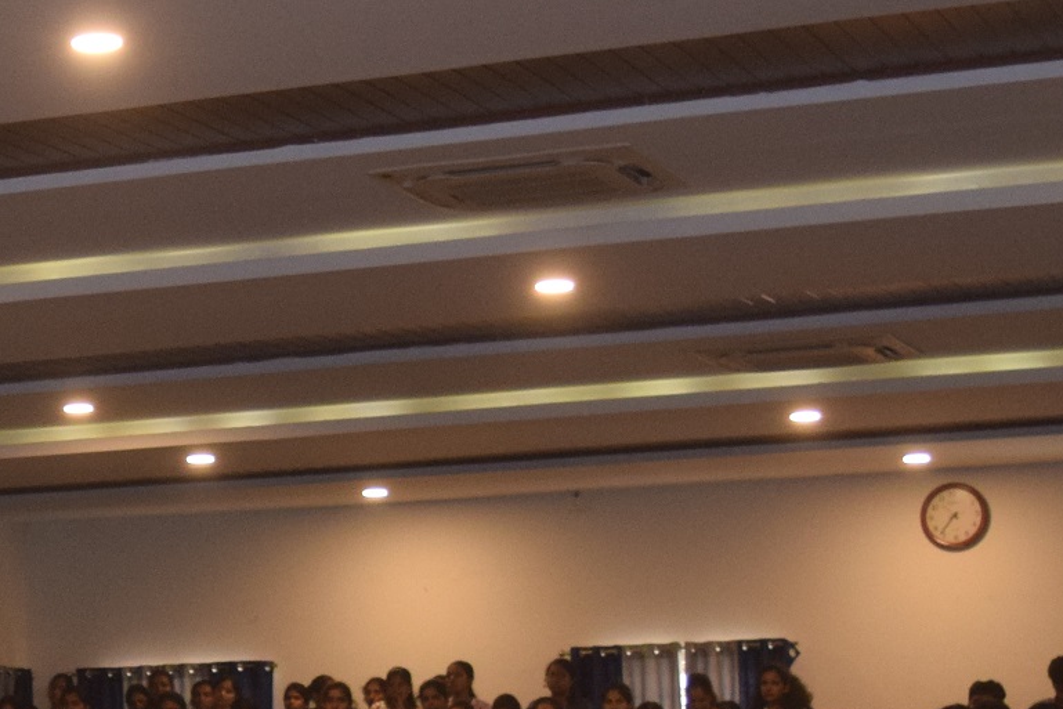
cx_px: -194
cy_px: 752
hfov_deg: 16.8
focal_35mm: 117
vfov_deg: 11.6
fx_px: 3455
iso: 800
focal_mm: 20
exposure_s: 1/60
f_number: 3.5
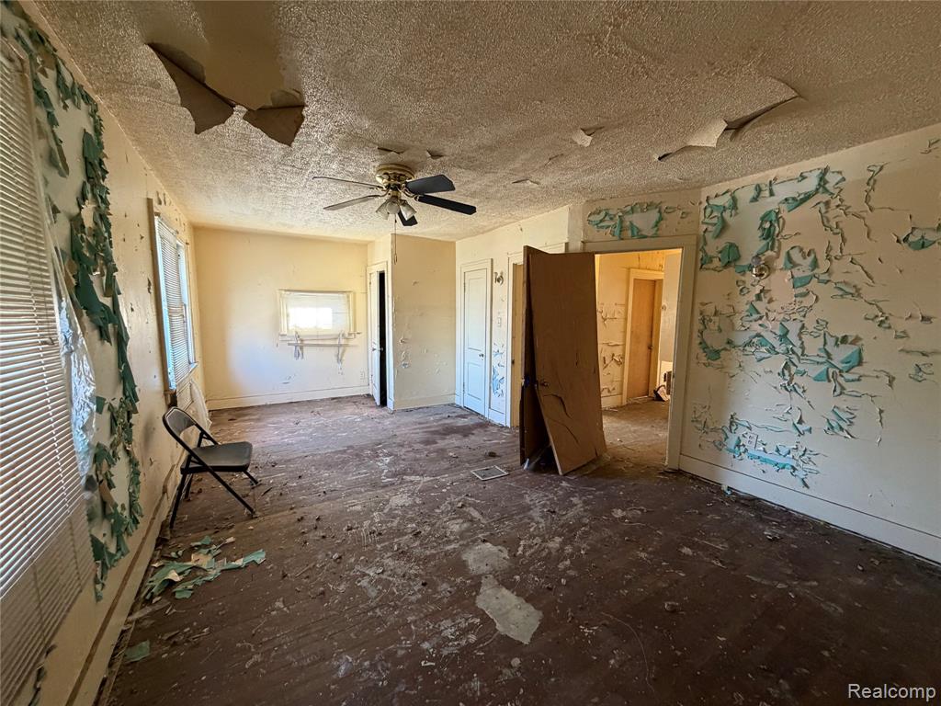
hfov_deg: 102.1
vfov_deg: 85.7
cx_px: 470
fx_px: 381
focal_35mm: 14
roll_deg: -0.3
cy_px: 353
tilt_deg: -3.7
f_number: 2.2
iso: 320
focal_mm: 2.22
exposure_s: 1/66
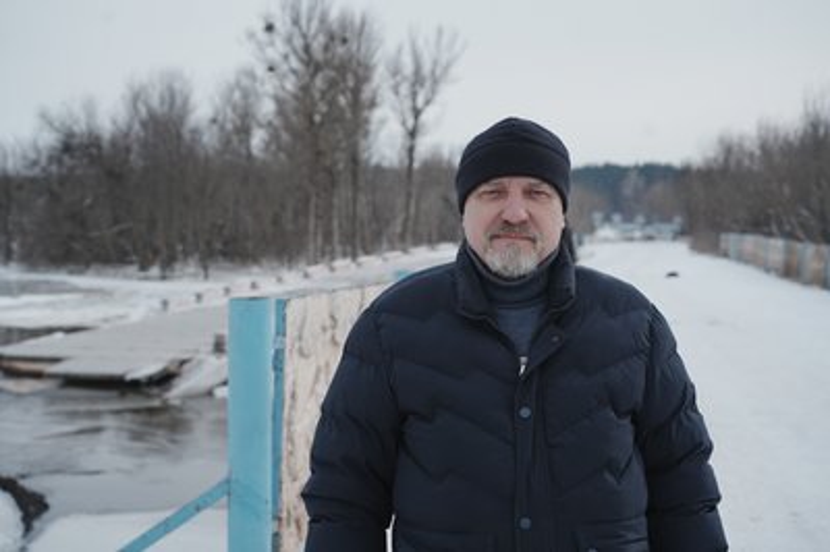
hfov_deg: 42.8
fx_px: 1060
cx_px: 415
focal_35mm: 46
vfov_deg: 29.2
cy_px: 276
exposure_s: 1/800
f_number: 4.5
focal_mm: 46
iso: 100
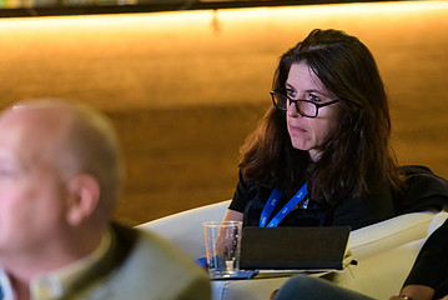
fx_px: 4023
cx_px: 282
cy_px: 111
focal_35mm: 323
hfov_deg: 6.4
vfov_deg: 4.3
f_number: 3.2
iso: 3200
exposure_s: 1/60
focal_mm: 200
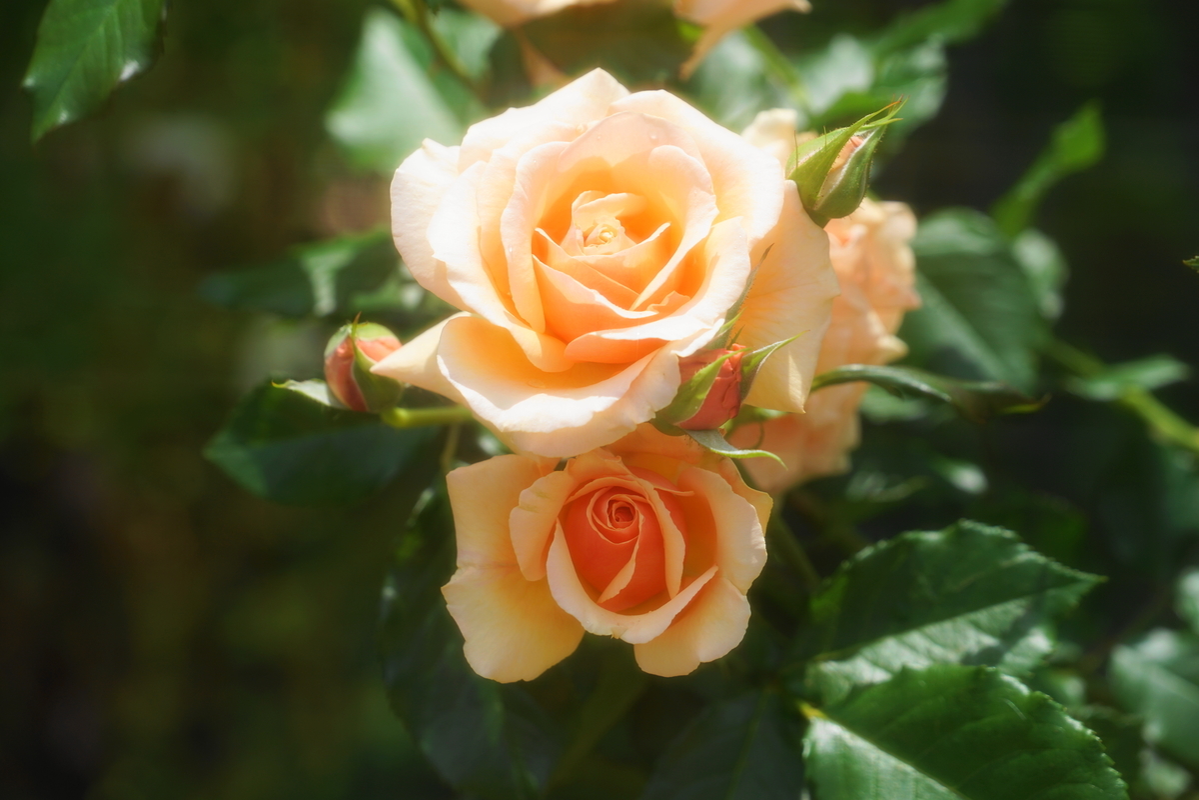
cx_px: 600
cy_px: 400
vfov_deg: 6.9
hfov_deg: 10.3
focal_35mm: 200
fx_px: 6661
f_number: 6.3
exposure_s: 1/500
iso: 100
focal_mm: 200
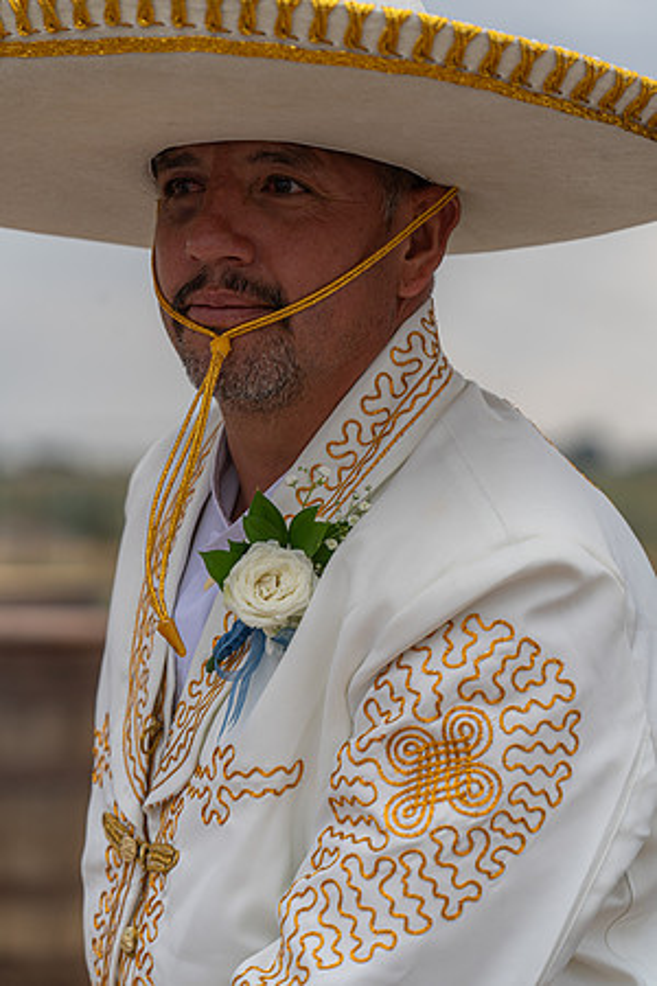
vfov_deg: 12.9
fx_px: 4352
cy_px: 493
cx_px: 328
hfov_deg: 8.6
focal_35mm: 159
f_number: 5.6
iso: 100
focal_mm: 159
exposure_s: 1/200
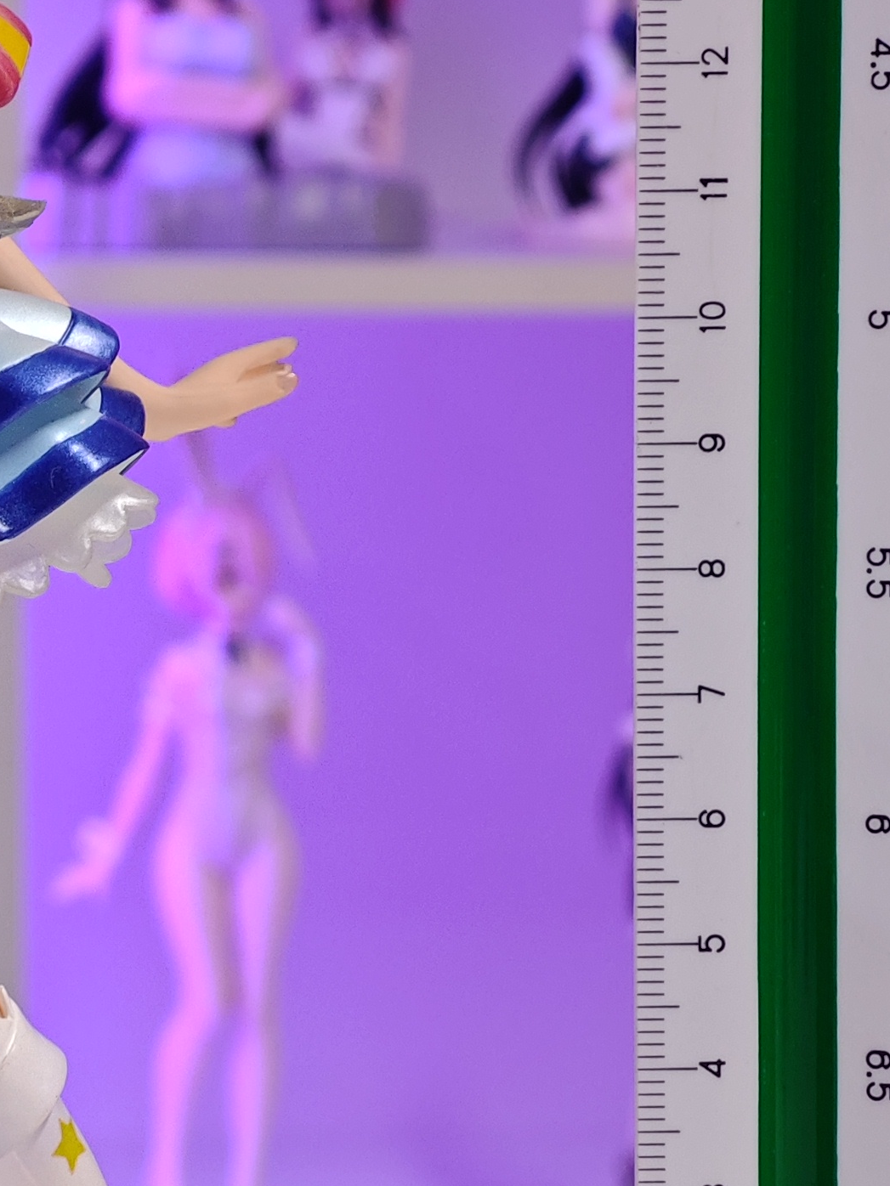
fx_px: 6411
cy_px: 604
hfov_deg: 7.9
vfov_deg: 10.6
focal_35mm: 187
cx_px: 65
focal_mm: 7.48
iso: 400
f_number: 2.4
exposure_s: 1/20.7
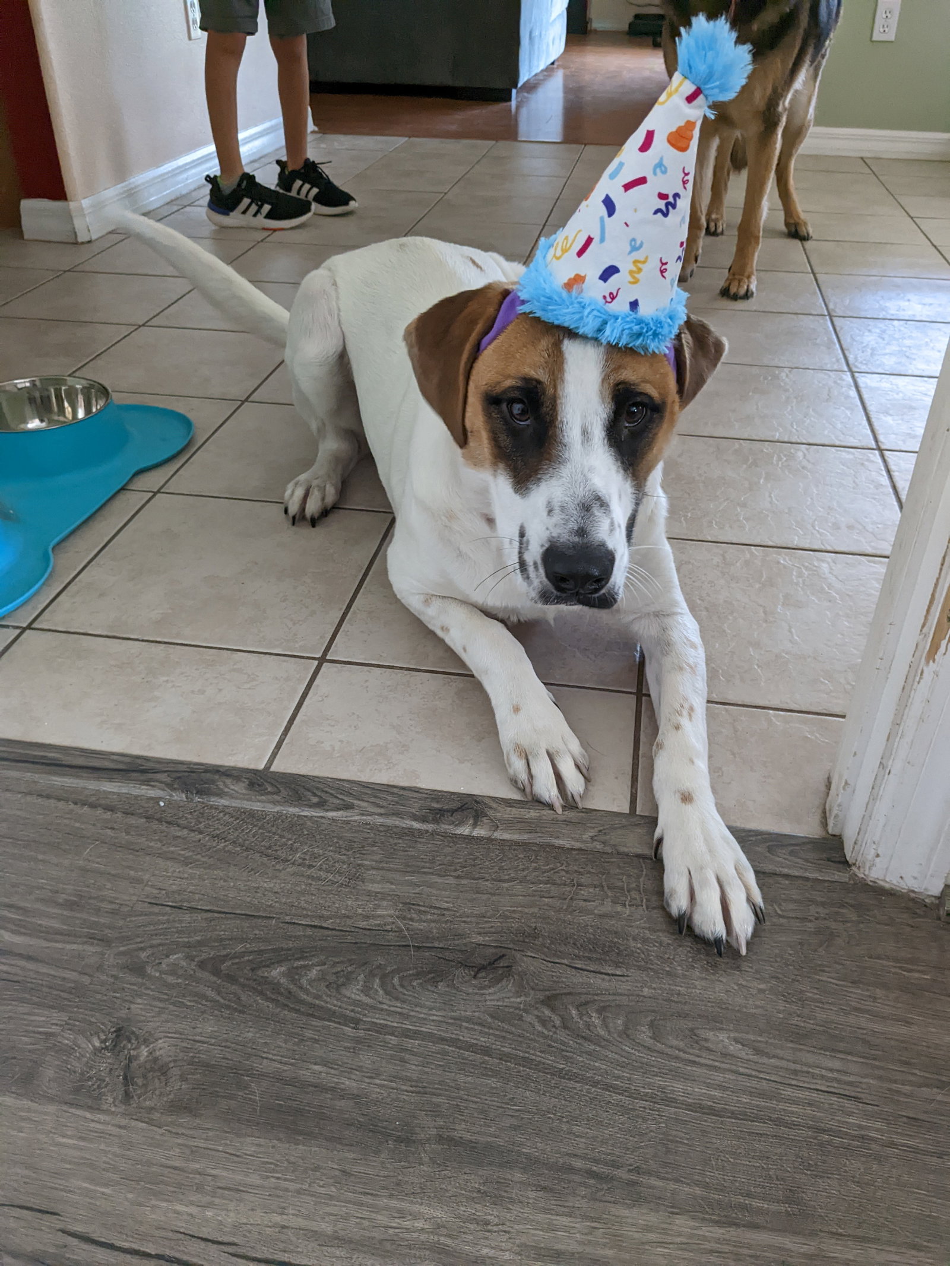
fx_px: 988
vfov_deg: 65.3
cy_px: 633
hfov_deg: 51.4
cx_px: 475
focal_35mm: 27
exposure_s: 1/120
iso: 664
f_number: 1.73
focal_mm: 4.38
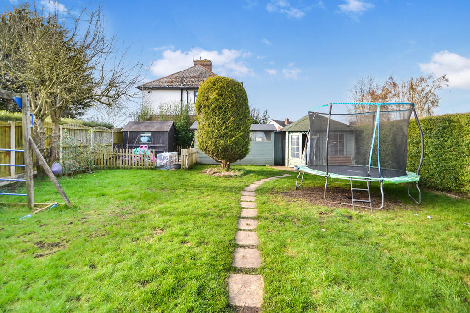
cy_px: 156
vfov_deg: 77.3
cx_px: 235
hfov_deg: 100.4
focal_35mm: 15
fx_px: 196
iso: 100
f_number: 4
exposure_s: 1/125
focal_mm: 10
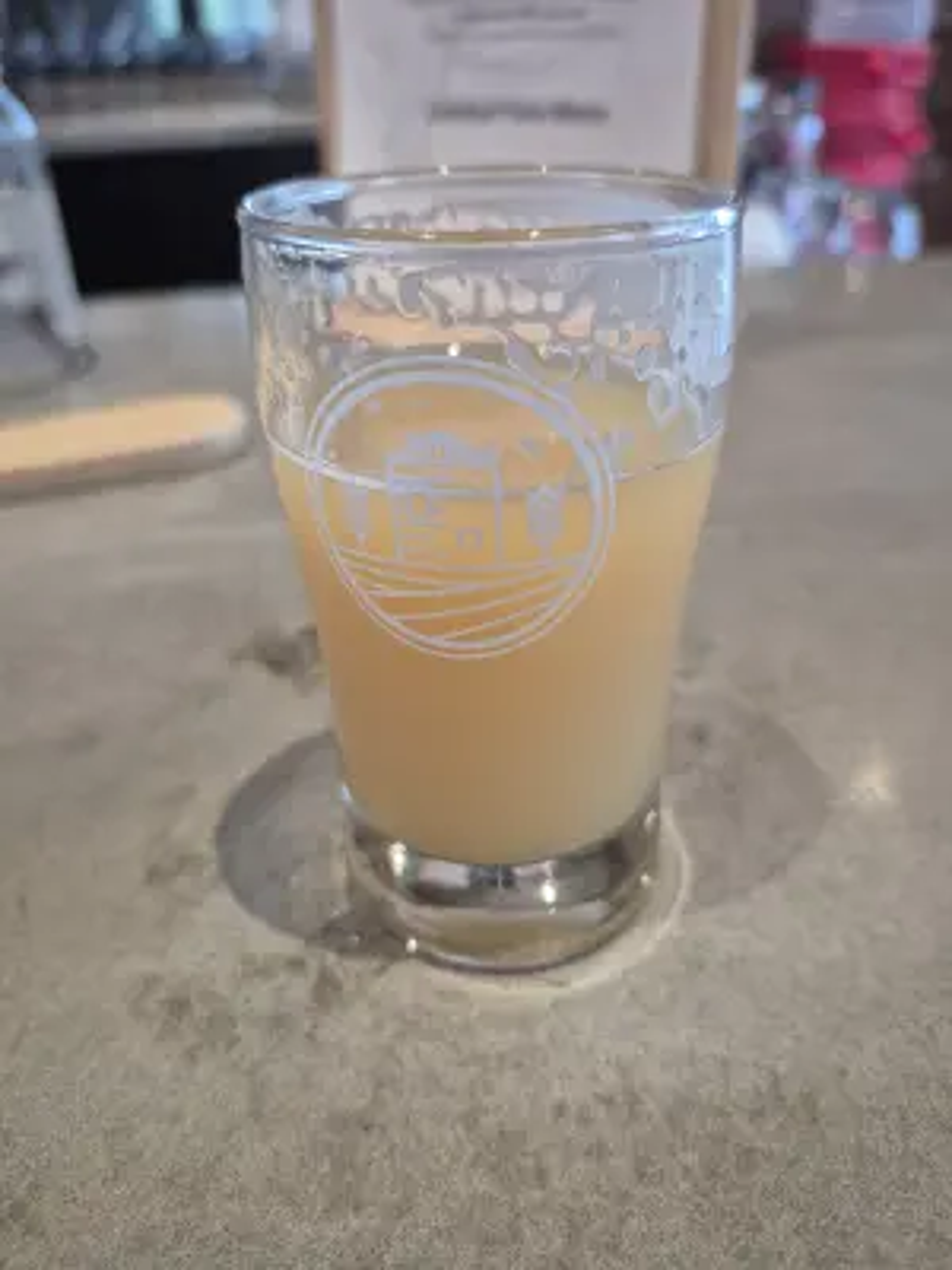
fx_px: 843
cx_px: 476
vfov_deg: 73.9
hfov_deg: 58.9
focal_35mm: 23
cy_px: 635
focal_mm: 5.4
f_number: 1.8
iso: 500
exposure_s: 1/120
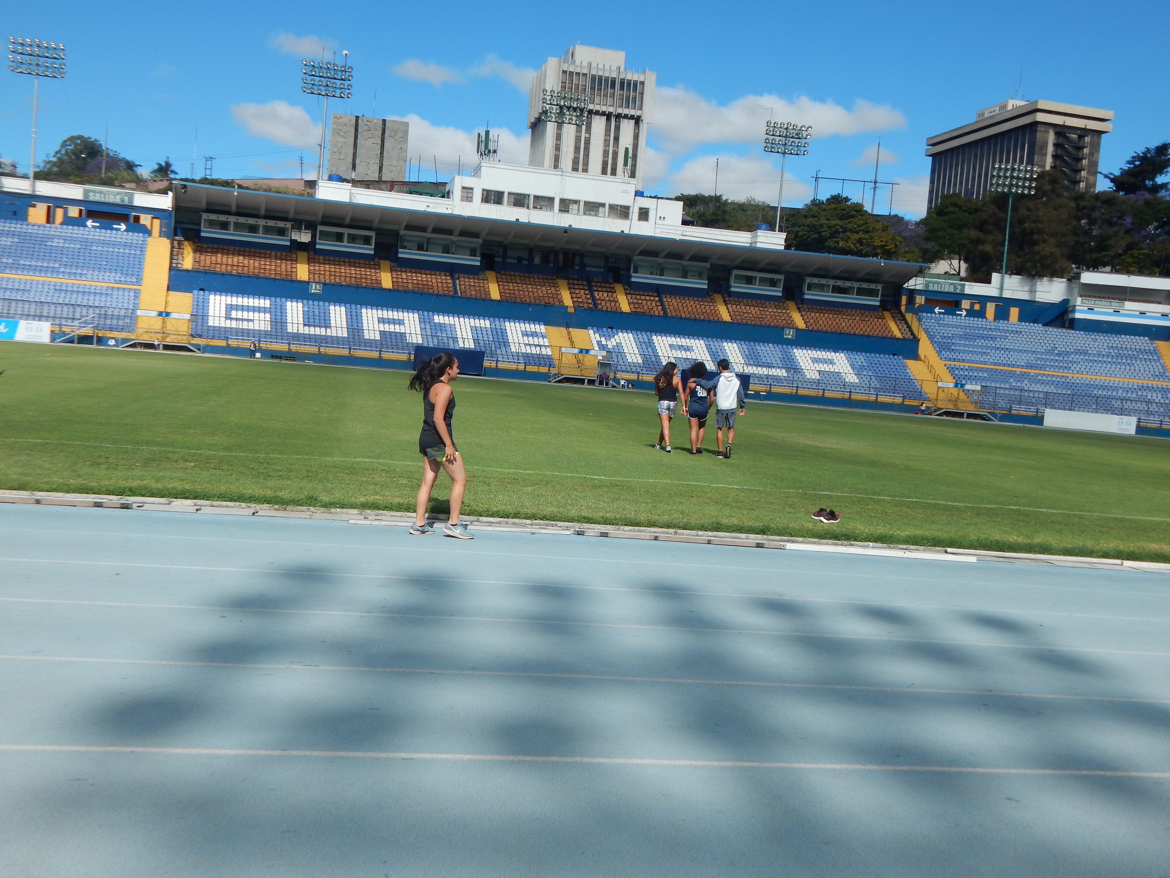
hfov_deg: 54.0
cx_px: 585
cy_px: 439
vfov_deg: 41.8
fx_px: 1149
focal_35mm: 34
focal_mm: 6.1
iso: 125
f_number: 6.7
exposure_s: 1/500
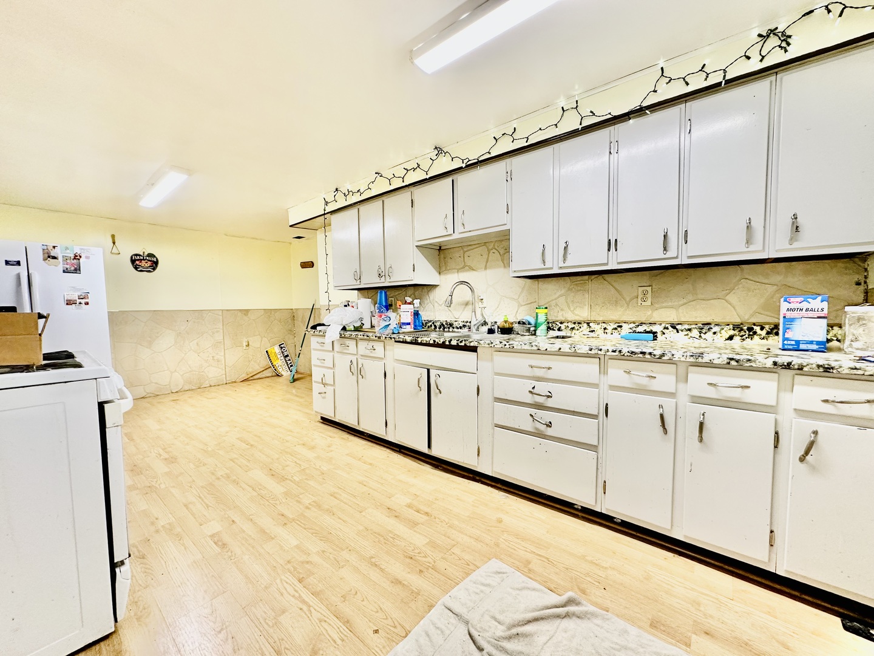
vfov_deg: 85.7
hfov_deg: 102.1
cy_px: 328
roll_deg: +0.3
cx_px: 437
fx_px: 353
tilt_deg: -3.6
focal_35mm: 14
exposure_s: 1/120
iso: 200
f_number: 2.2
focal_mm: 2.22
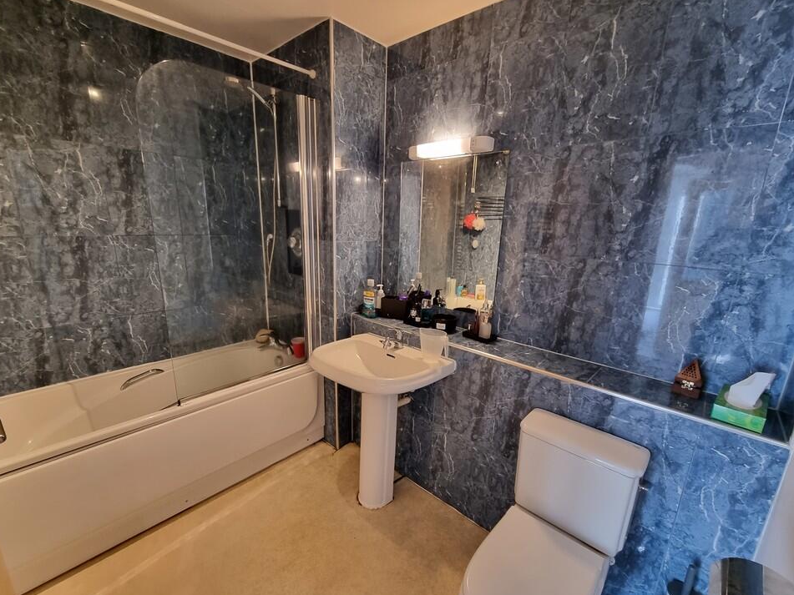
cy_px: 313
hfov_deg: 102.1
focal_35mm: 14
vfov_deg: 85.6
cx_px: 394
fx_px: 321
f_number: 2.2
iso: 400
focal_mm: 2.2
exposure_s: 1/33
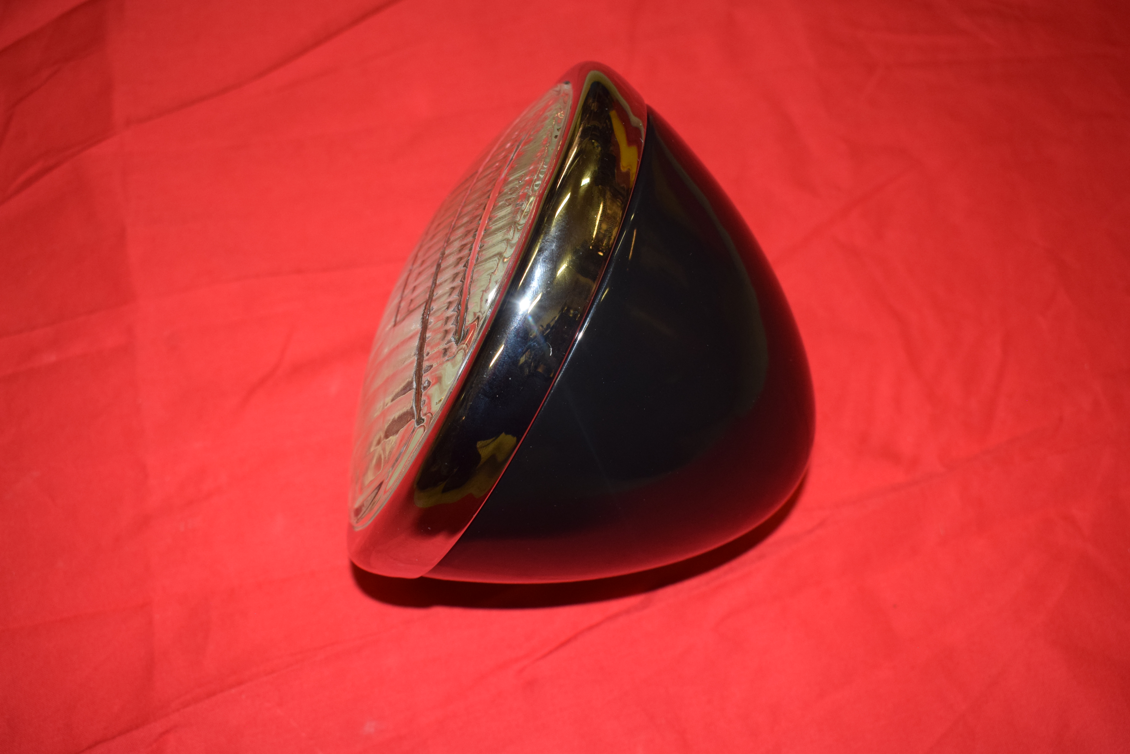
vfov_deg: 33.0
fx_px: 1271
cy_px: 377
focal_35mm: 40
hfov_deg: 47.9
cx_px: 565
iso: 800
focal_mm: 27
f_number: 5.6
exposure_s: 1/200
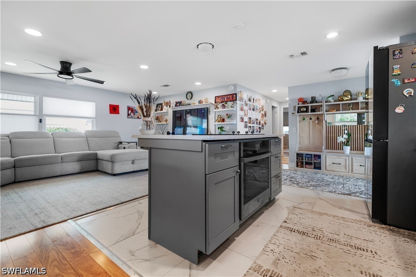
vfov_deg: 73.7
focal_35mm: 16
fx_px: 185
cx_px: 208
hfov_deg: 96.7
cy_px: 138
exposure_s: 1/160
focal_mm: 16
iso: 1000
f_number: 4
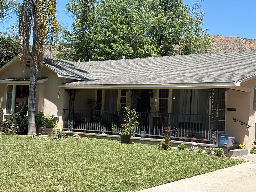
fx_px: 385
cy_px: 96
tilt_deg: +2.9
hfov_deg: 36.8
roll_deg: -2.5
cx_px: 128
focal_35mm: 52
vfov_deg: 28.0
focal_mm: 5.96
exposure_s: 1/1626
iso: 32
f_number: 1.6
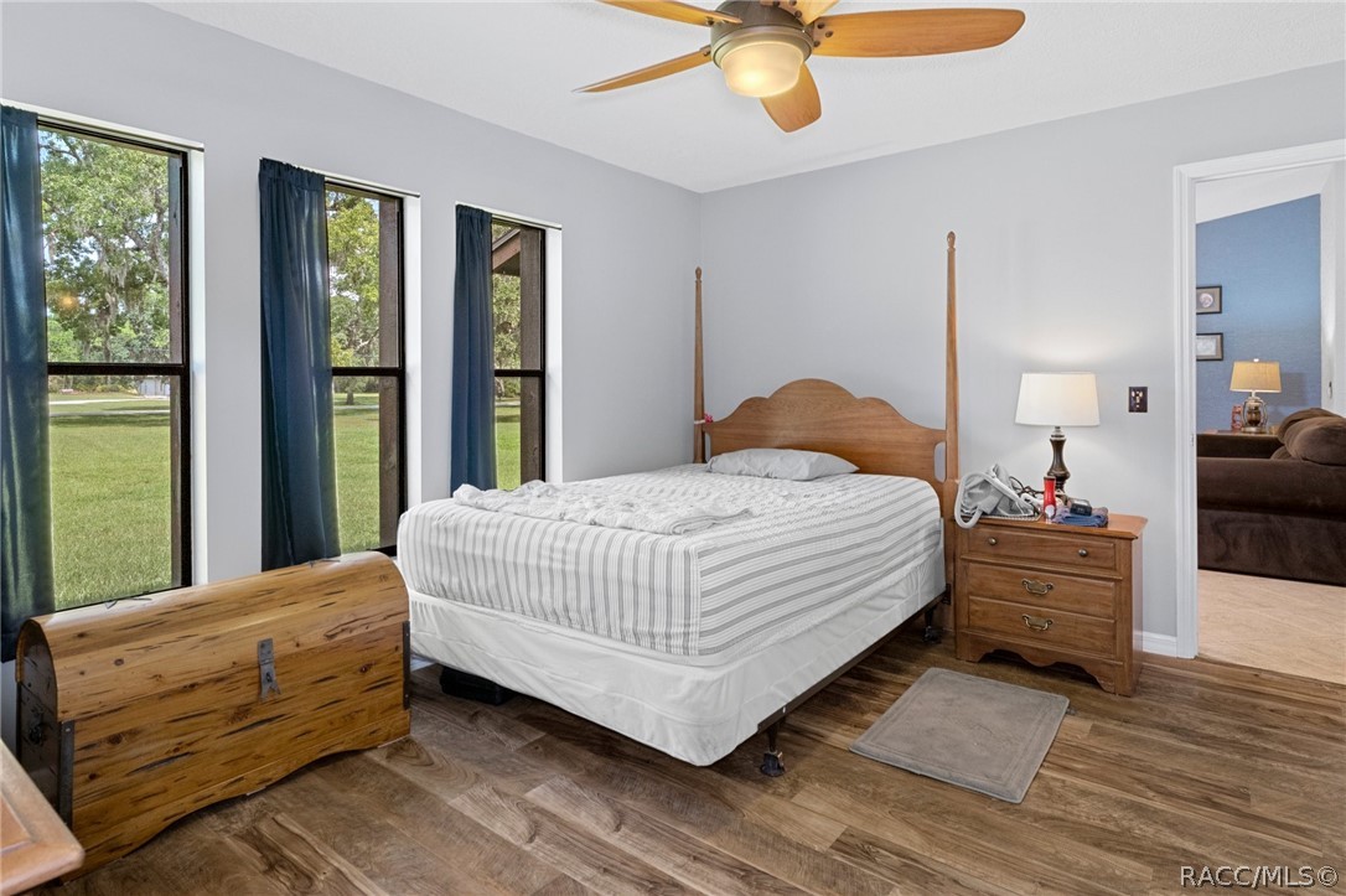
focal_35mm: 18
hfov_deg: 90.0
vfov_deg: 67.3
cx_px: 673
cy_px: 448
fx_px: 673
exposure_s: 1/2
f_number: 9
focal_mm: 12
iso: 640
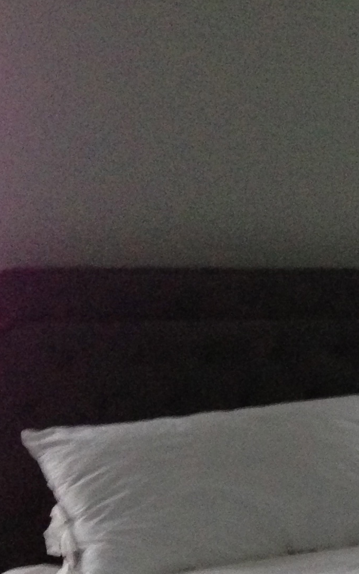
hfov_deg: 11.7
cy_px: 571
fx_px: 1643
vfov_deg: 19.3
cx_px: 610
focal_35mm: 105
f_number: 2.4
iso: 400
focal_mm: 4.13
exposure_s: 1/20
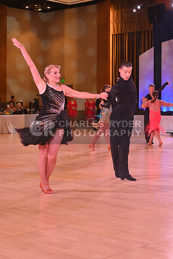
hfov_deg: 18.9
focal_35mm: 72
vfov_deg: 28.1
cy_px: 130
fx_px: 519
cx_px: 86
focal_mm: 72
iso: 2000
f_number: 5
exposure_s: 1/400
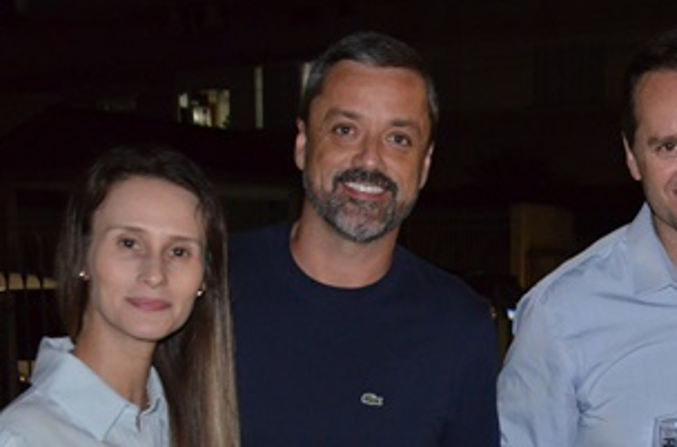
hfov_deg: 26.0
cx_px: 528
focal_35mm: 77
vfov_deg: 17.4
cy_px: 390
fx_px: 1444
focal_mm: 26
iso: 3200
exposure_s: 1/60
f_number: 4
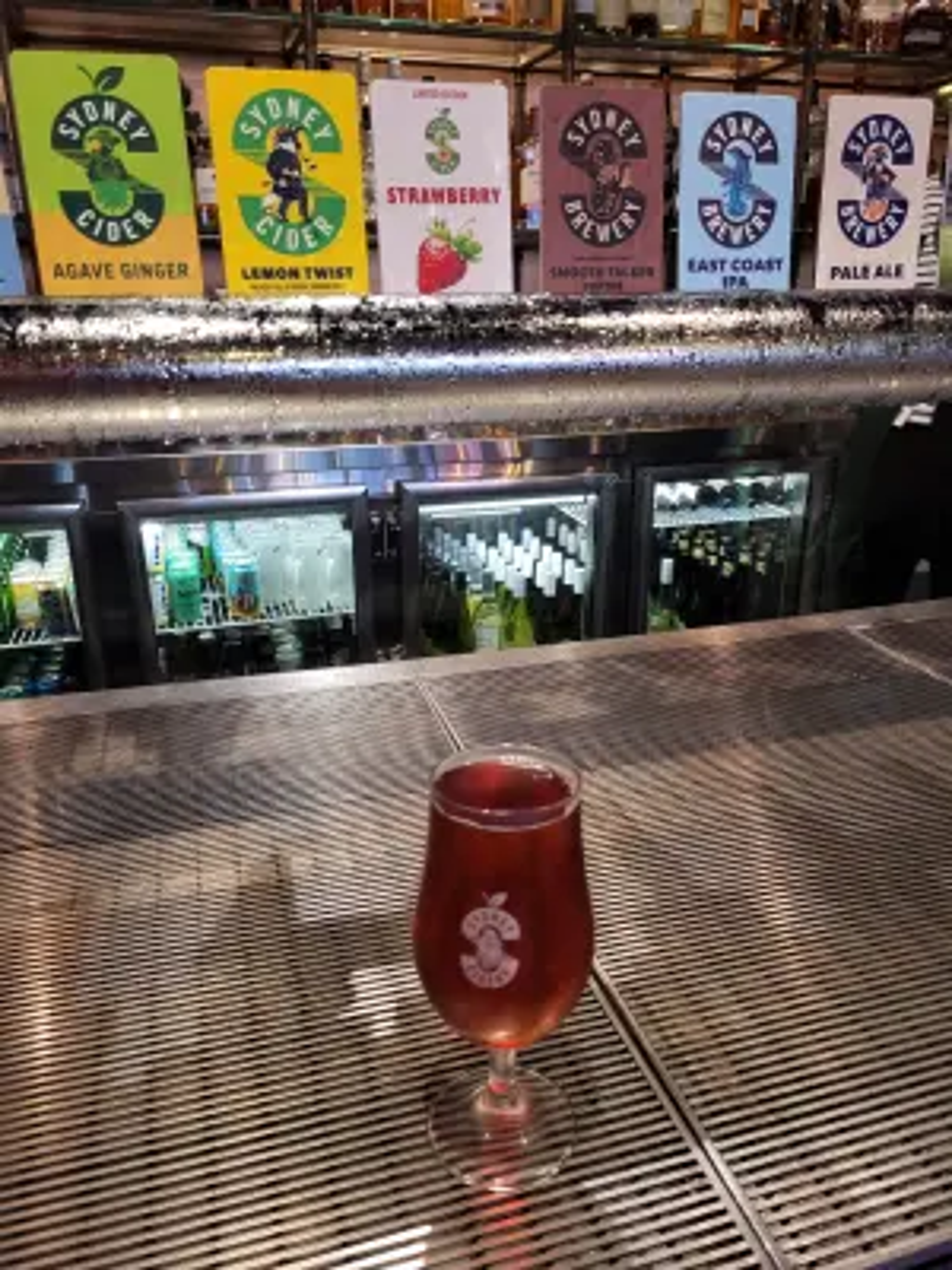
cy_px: 635
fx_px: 953
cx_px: 476
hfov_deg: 53.1
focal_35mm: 26
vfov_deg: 67.3
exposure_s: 1/50
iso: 320
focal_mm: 5.4
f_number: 1.8
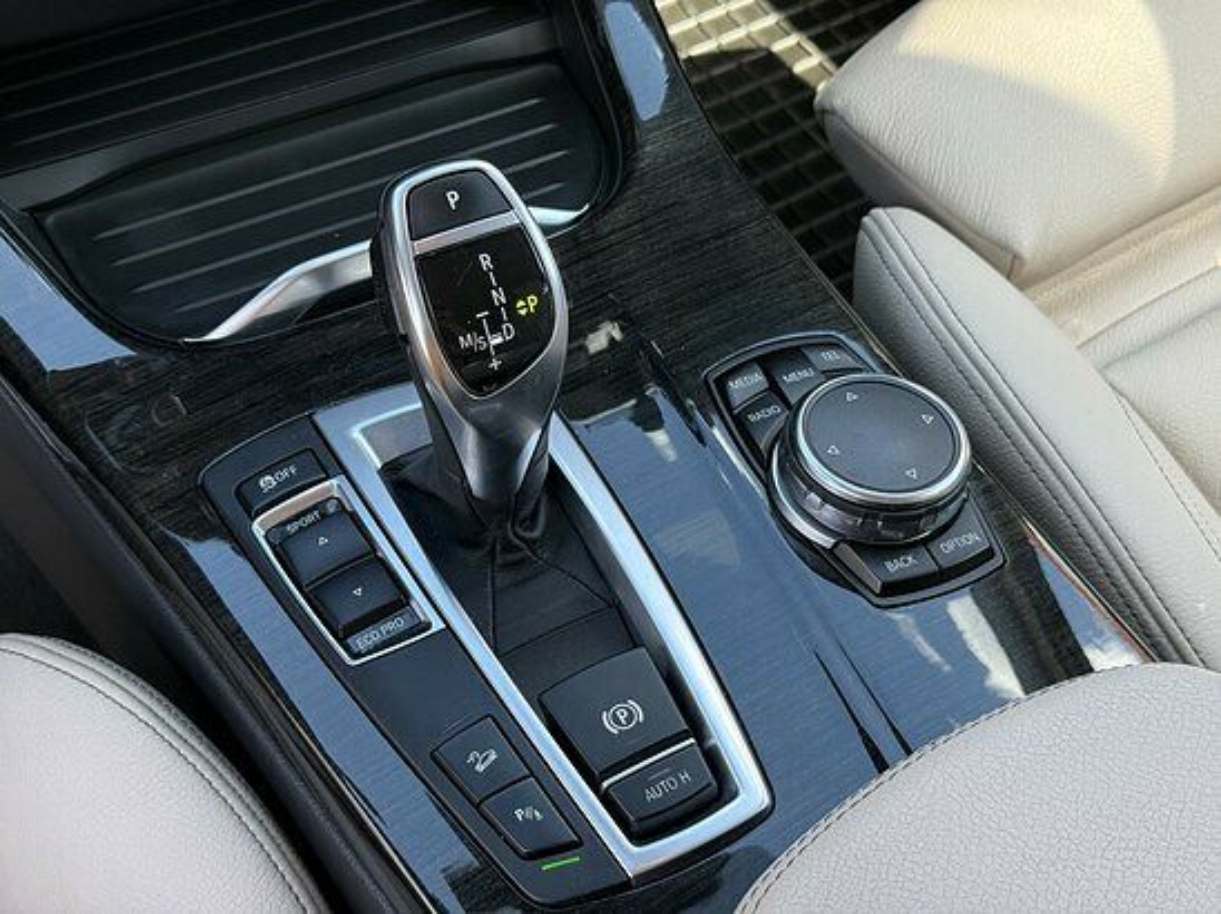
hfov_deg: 39.7
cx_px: 610
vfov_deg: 30.2
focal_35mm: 48
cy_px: 457
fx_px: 1692
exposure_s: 1/186
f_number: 1.78
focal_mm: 6.76
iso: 80
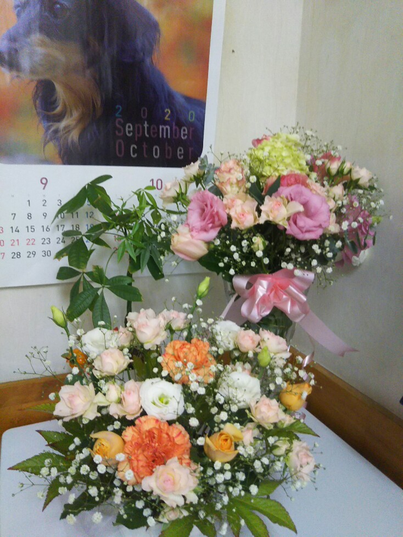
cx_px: 202
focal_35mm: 30
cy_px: 268
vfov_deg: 60.0
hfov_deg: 46.8
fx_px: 466
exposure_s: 1/40
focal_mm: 4
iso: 200
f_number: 2.2
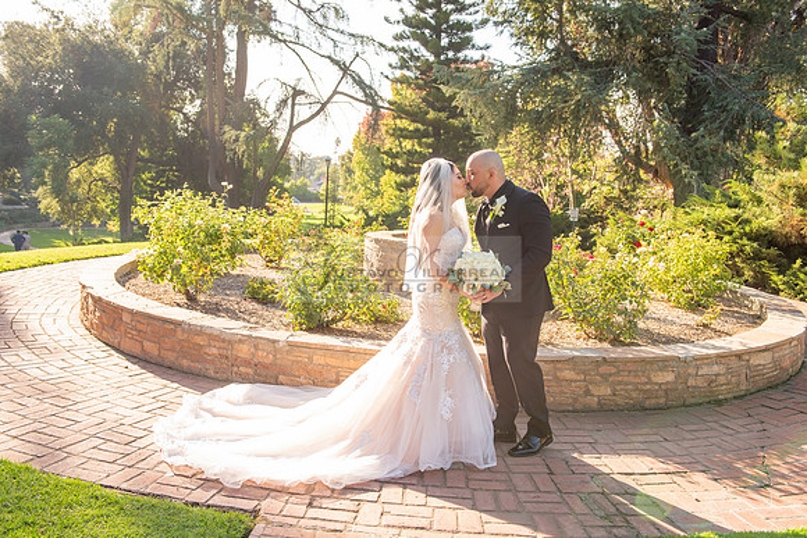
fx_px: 762
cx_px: 404
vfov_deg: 38.9
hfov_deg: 55.8
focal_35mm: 34
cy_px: 269
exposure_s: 1/250
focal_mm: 34
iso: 200
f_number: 5.6
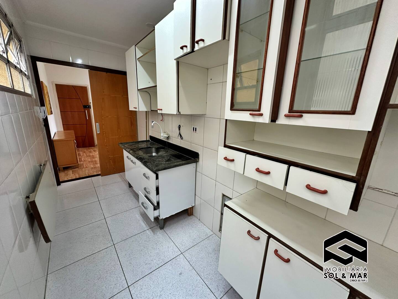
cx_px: 199
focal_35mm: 14
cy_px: 150
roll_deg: -2.4
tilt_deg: -14.3
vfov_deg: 85.7
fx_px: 161
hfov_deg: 102.1
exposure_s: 1/99
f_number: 2.2
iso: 160
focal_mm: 2.22
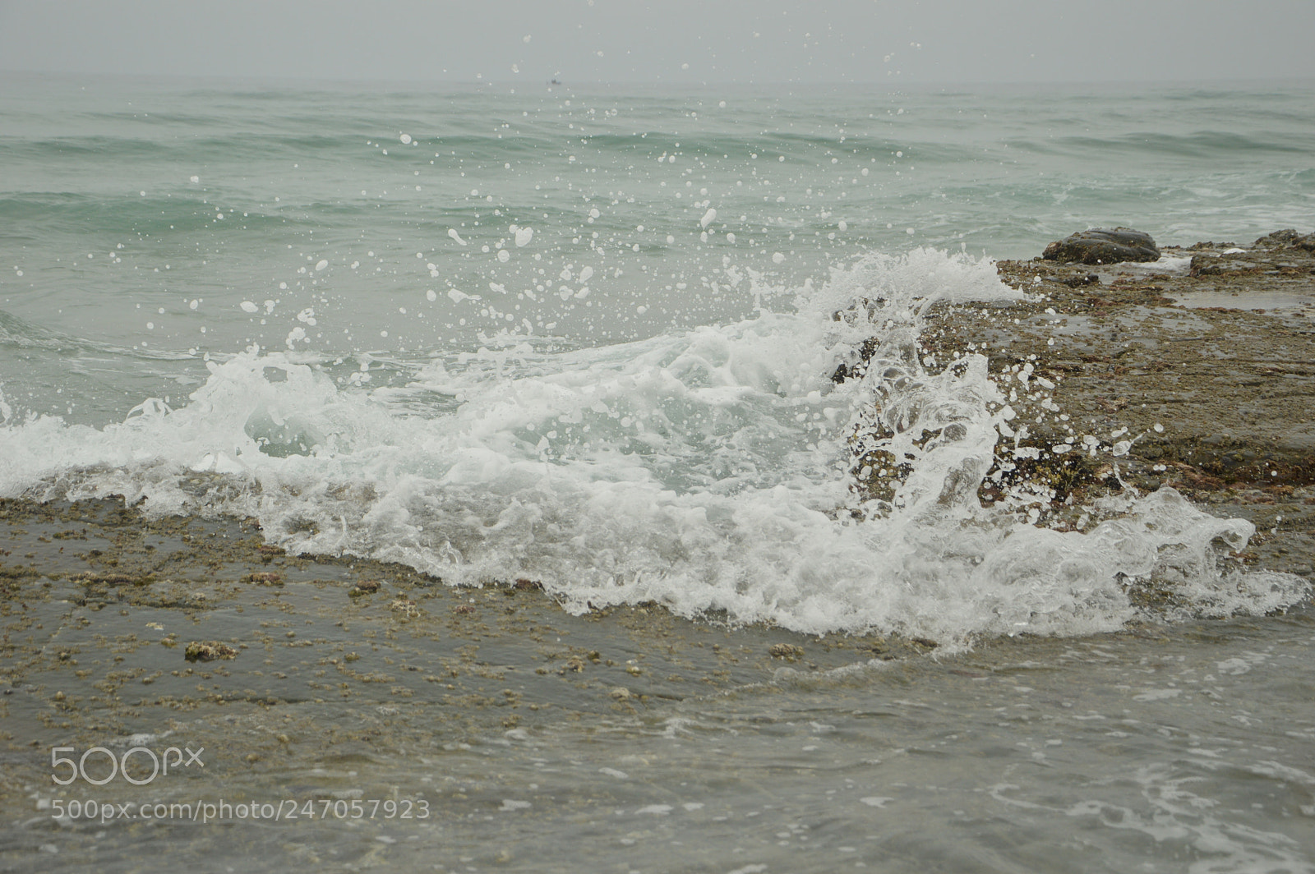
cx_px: 658
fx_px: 2464
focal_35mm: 68
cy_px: 437
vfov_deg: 20.1
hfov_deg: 29.9
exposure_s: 1/1600
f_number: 4.8
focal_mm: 45
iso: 200
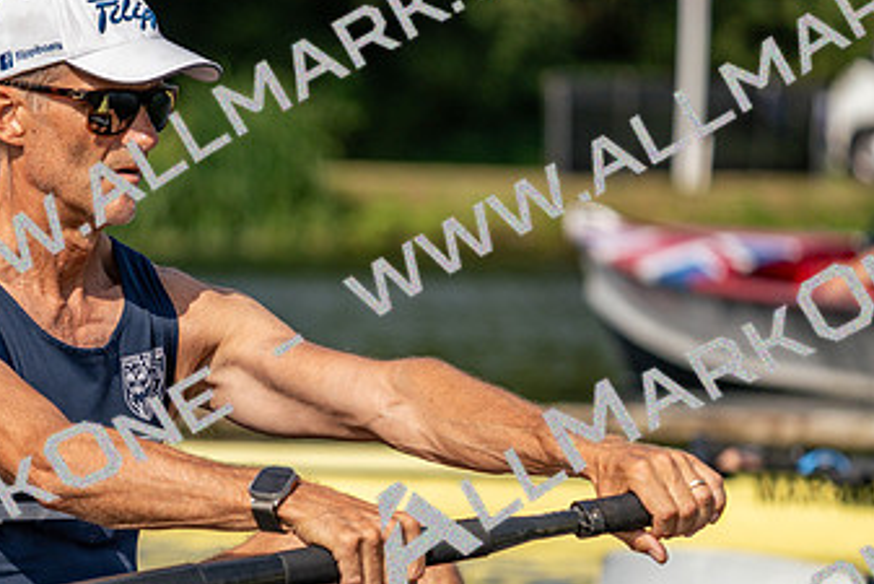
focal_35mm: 415
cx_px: 156
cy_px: 359
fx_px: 10079
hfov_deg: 5.0
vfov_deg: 3.3
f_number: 5.6
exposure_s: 1/1600
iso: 200
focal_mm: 241
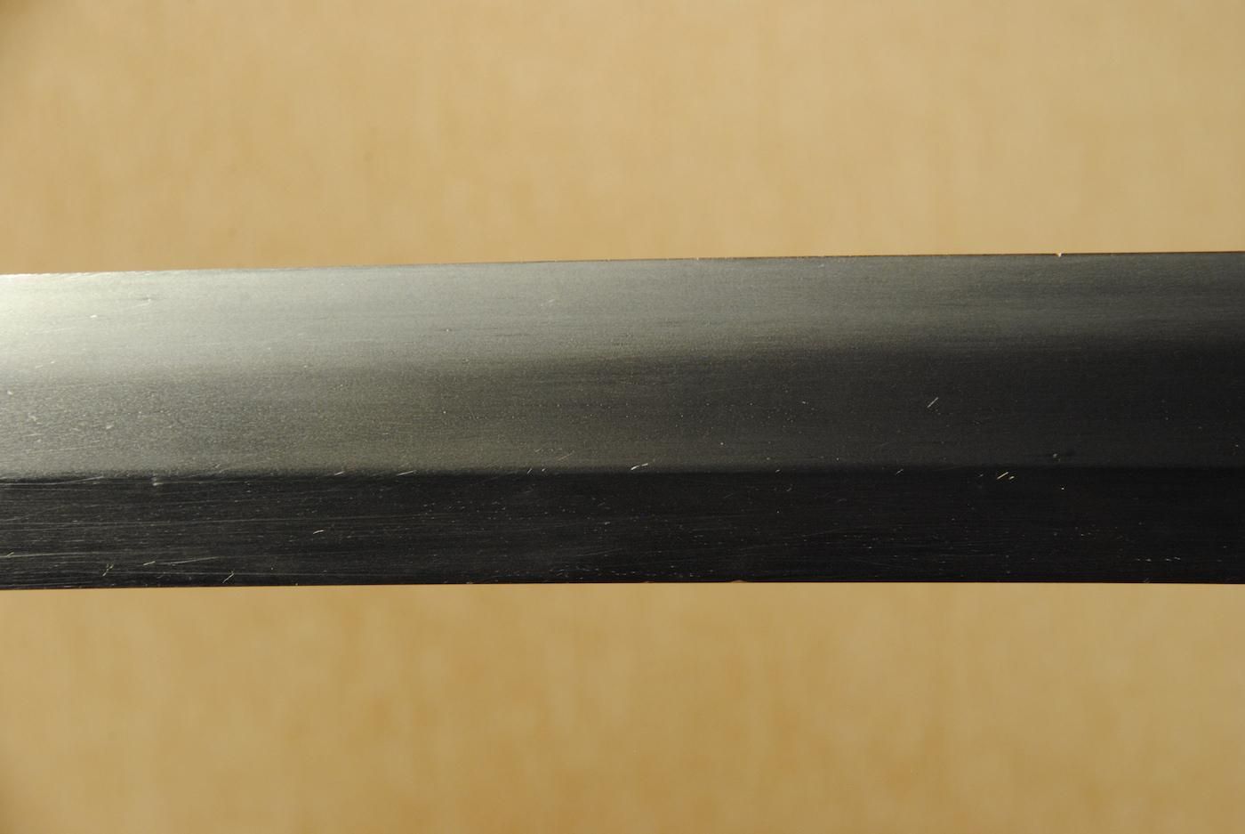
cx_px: 622
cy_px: 417
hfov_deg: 10.1
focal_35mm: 202
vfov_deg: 6.8
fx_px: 7011
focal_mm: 135
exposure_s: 1/2
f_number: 11
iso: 400
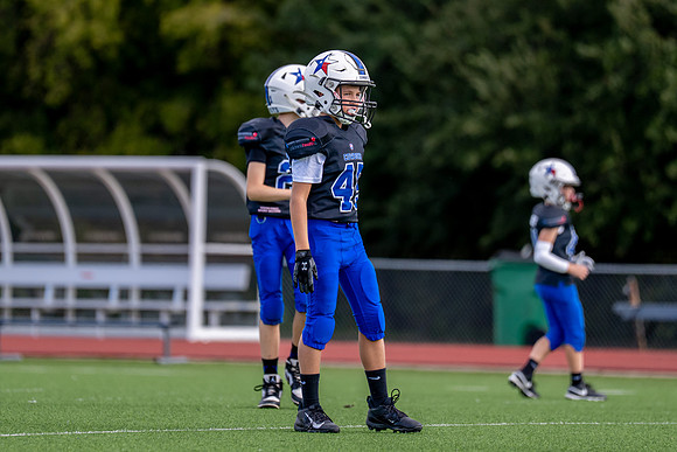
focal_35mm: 354
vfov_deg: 3.9
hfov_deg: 5.8
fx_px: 6649
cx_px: 313
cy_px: 178
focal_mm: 200
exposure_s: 1/2500
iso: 250
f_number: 2.8
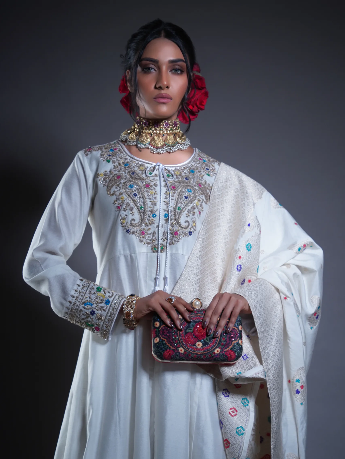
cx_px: 173
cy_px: 220
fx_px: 1382
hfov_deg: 14.2
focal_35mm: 104
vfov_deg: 18.9
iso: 400
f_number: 4.5
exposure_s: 1/160
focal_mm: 96
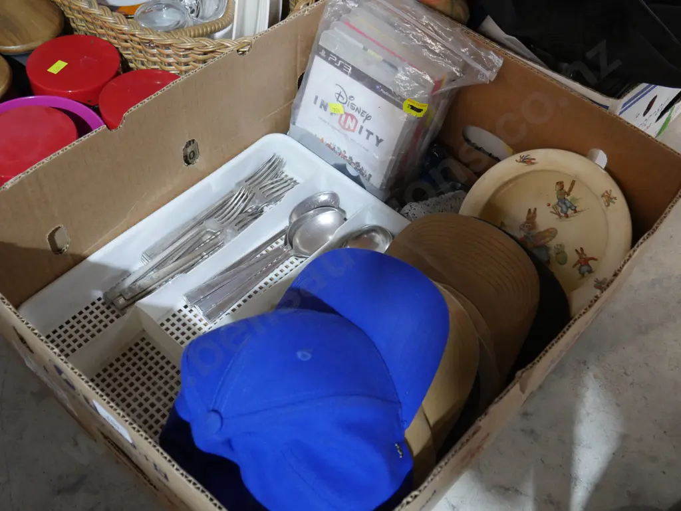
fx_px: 787
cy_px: 256
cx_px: 340
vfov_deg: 36.0
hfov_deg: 46.8
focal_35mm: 40
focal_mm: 20
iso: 2000
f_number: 4.4
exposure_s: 1/60
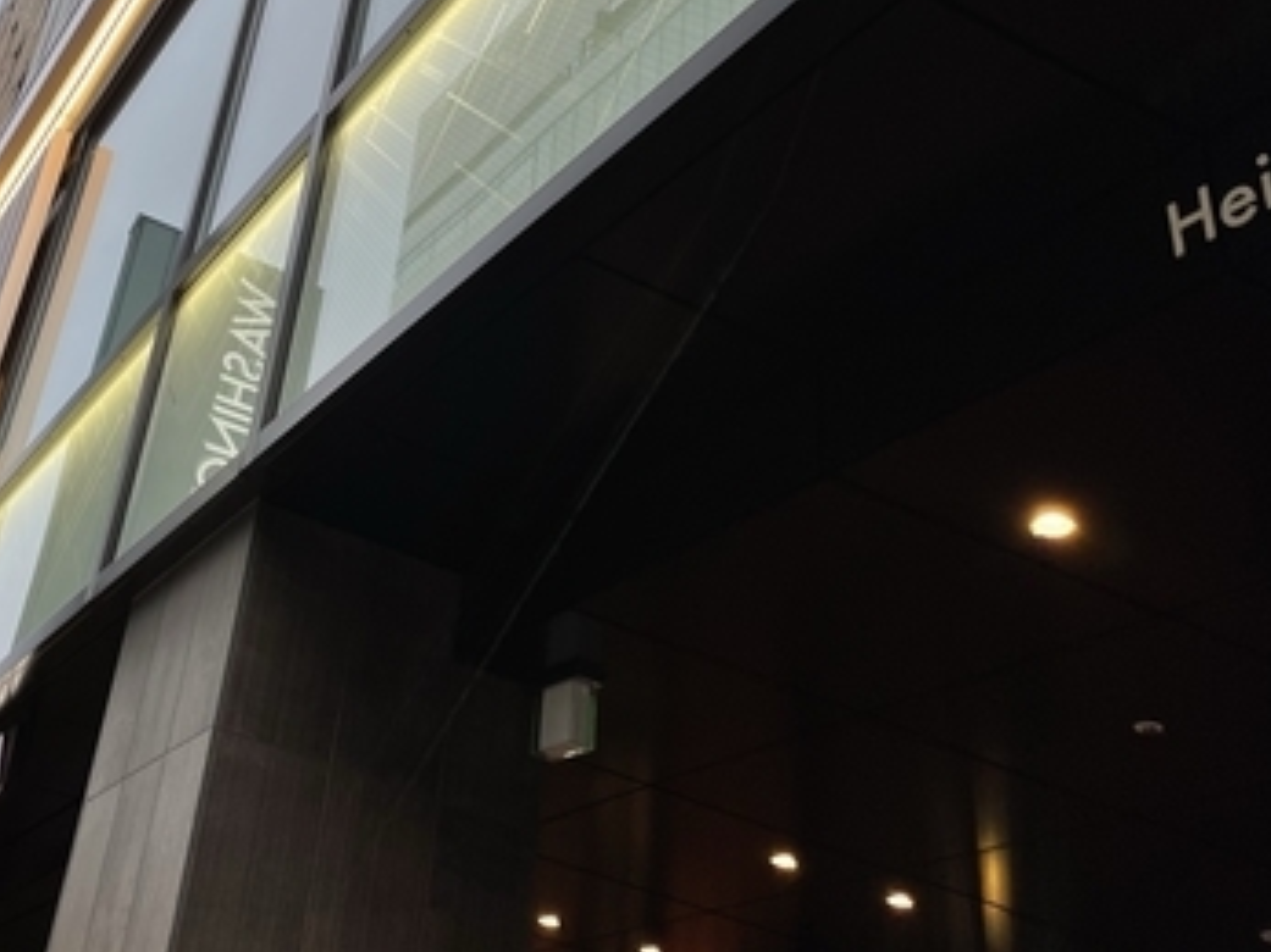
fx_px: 1652
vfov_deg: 31.6
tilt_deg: +35.5
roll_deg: -9.8
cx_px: 344
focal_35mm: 45
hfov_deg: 41.1
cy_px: 245
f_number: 1.6
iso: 32
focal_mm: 4.2
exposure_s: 1/128
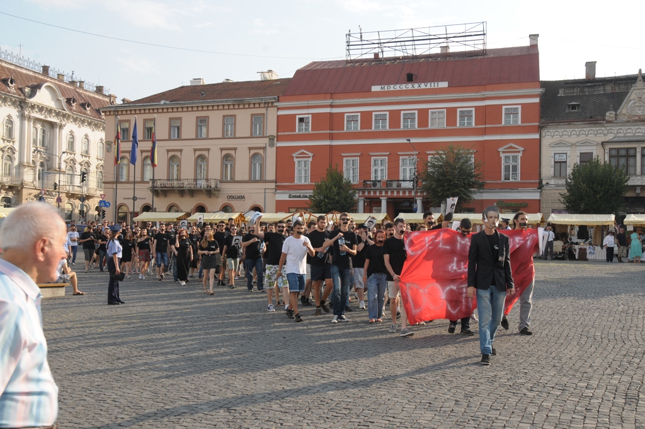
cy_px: 214
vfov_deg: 35.4
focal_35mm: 38
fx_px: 671
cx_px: 322
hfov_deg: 51.3
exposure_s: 1/160
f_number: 10
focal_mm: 25
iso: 200
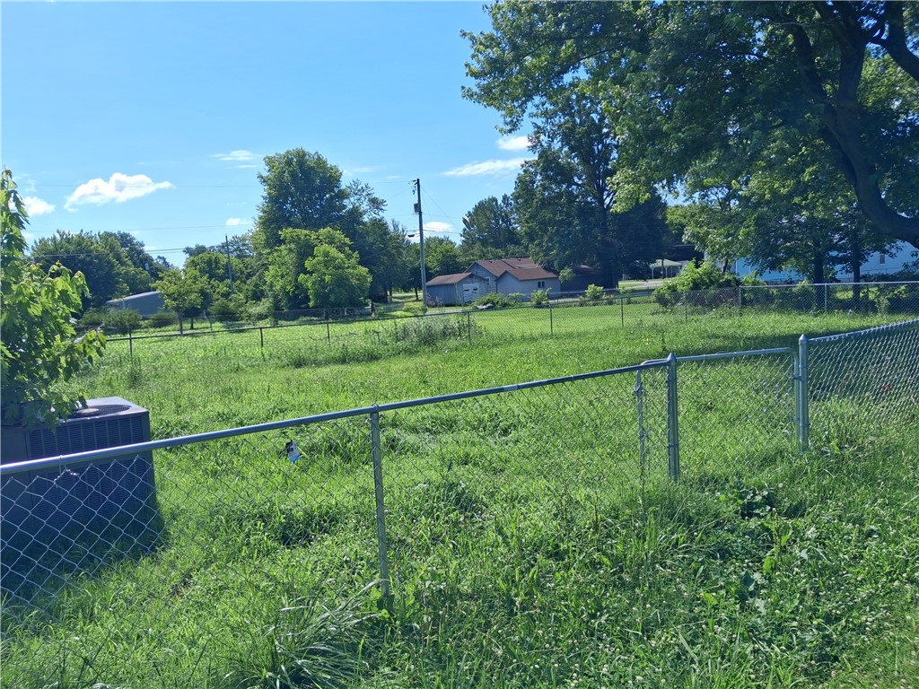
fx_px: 717
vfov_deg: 51.4
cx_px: 460
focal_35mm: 27
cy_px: 344
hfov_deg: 65.3
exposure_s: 1/714
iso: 20
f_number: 1.8
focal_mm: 4
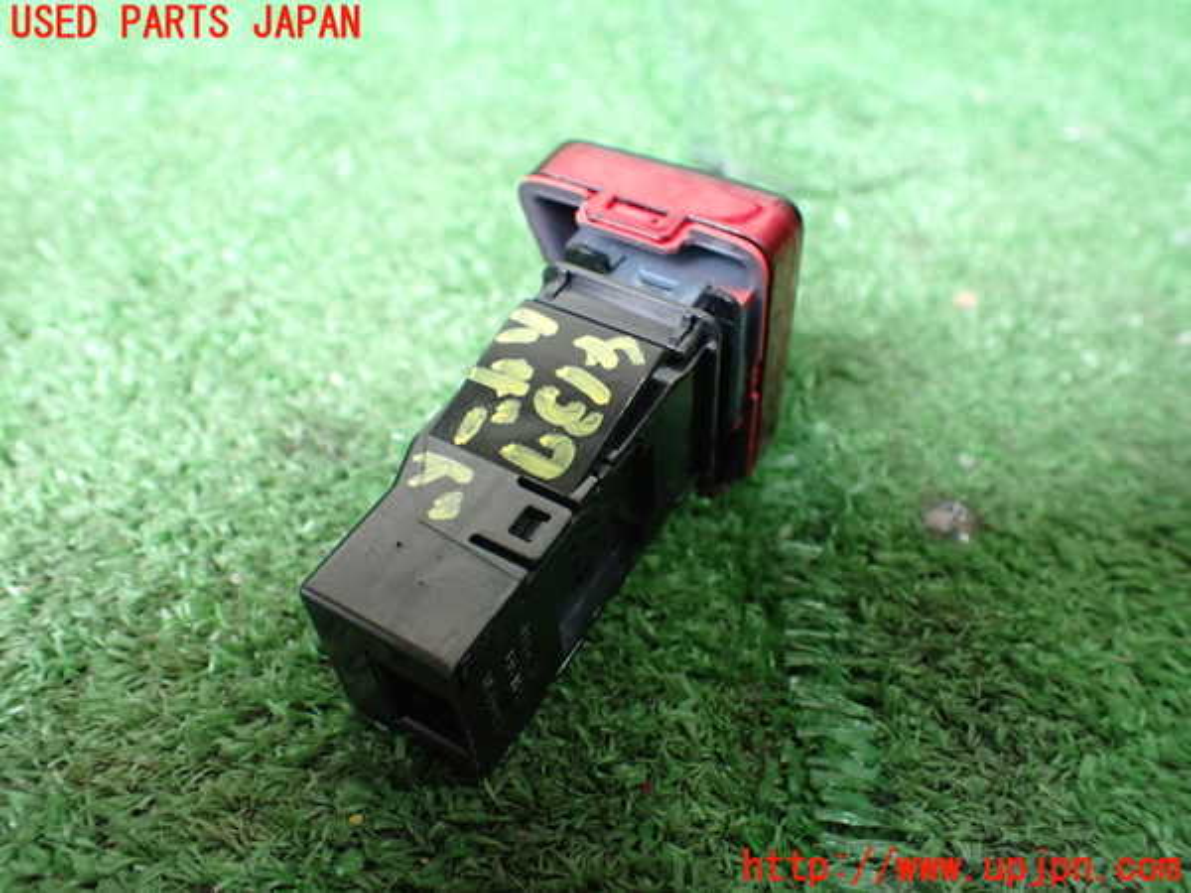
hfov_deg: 60.0
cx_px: 596
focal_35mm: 30
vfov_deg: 46.8
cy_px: 446
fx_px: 1032
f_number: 2.3
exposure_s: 1/50
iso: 800
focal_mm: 5.4
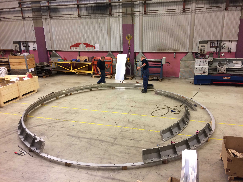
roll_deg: +1.0
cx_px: 122
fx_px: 204
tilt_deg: -18.1
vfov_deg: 48.2
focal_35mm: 29
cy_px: 91
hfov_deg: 61.7
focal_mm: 4.15
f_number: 2.2
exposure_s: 1/33
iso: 125
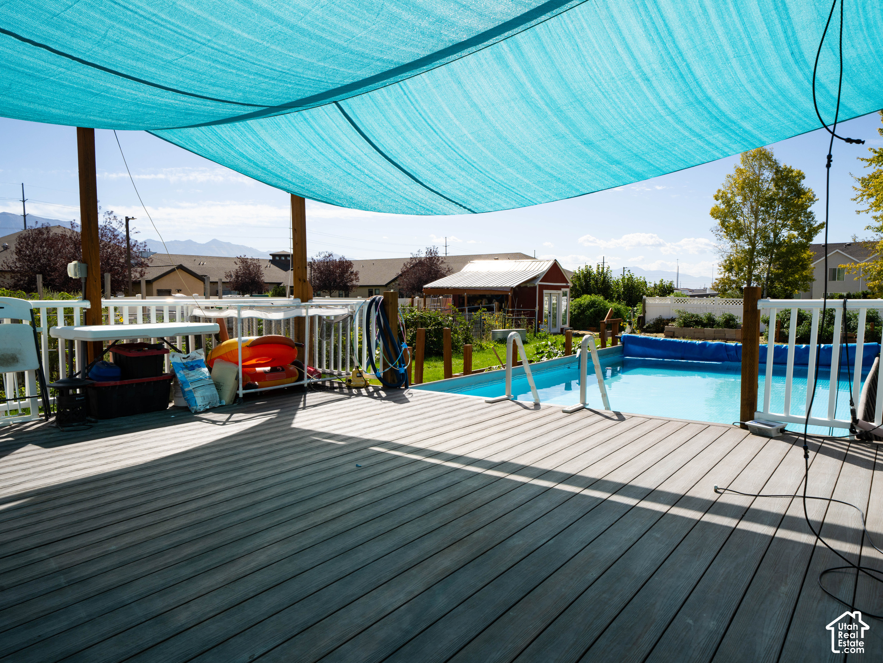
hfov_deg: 72.1
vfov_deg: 57.2
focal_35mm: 24
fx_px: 607
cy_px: 332
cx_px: 442
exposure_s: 1/200
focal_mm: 22
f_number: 11
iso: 160
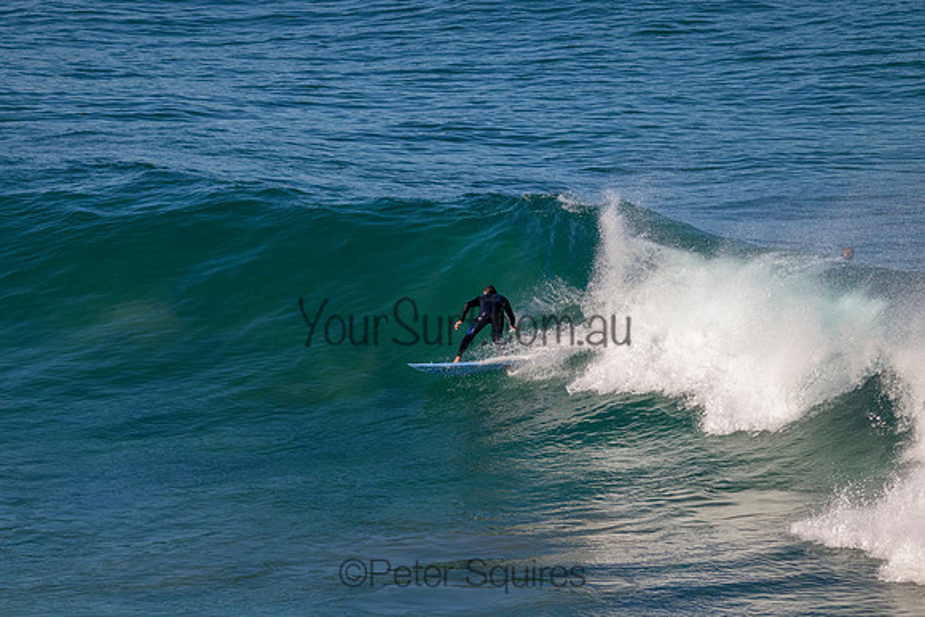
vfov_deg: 4.2
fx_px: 8481
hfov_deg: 6.2
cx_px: 462
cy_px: 308
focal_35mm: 330
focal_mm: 330
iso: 1250
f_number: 11
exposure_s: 1/2000
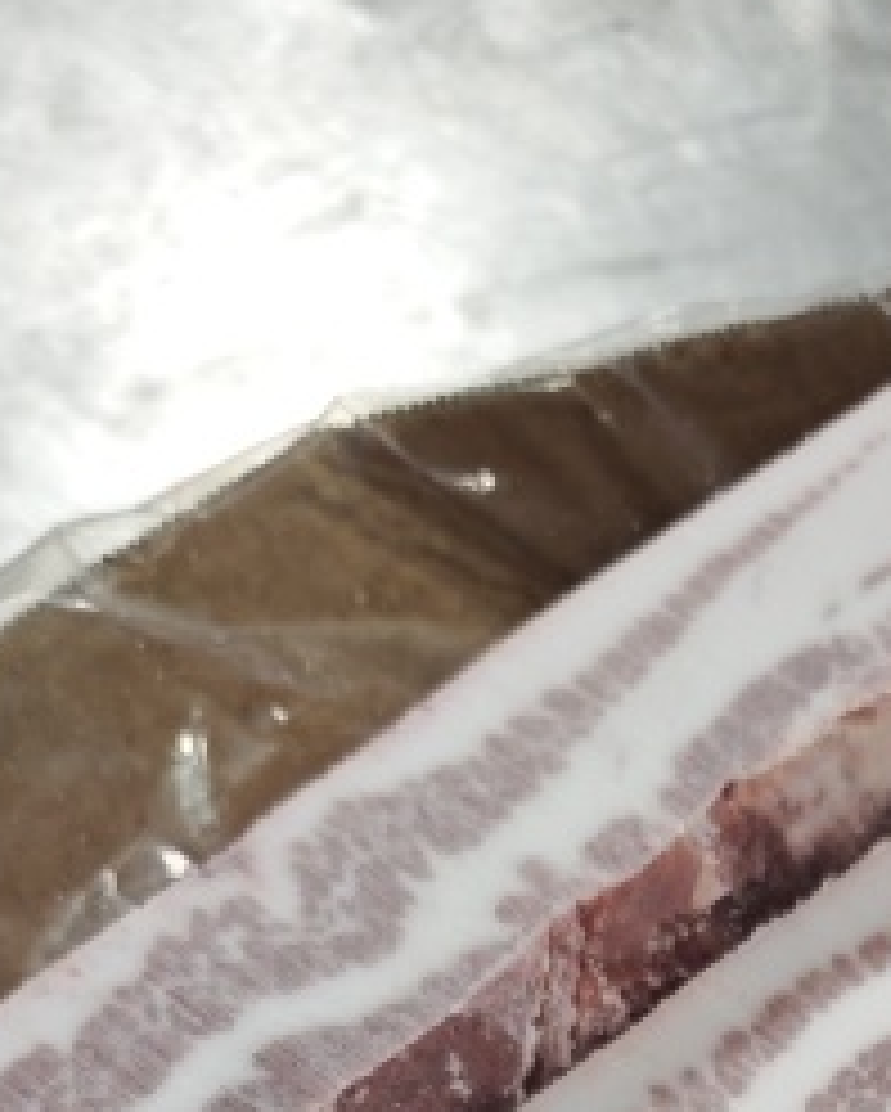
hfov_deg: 15.4
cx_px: 1030
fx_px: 3193
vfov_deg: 17.3
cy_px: 1785
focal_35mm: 97
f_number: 1.62
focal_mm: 6.55
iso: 250
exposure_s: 1/50
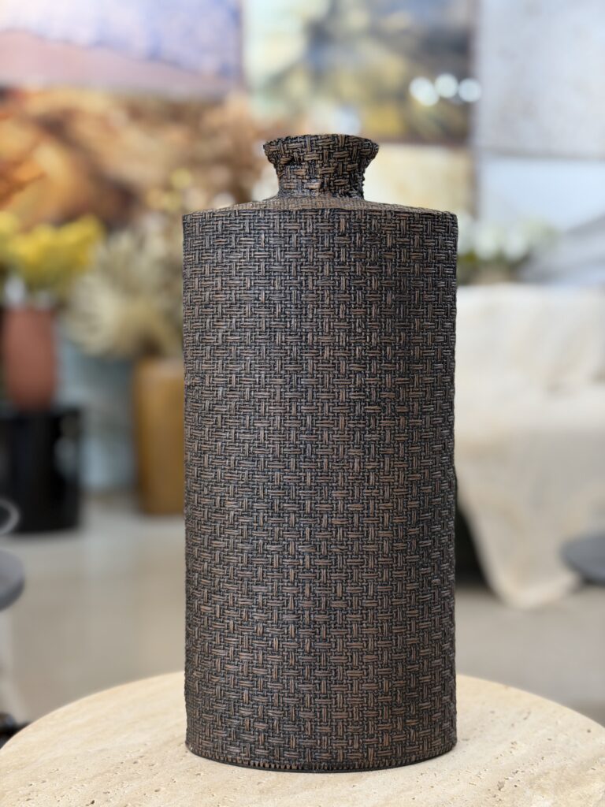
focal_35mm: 48
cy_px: 404
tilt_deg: -5.1
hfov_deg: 30.3
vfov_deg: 39.7
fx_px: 1119
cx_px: 302
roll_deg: -1.5
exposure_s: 1/60
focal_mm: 6.76
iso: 160
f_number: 1.78
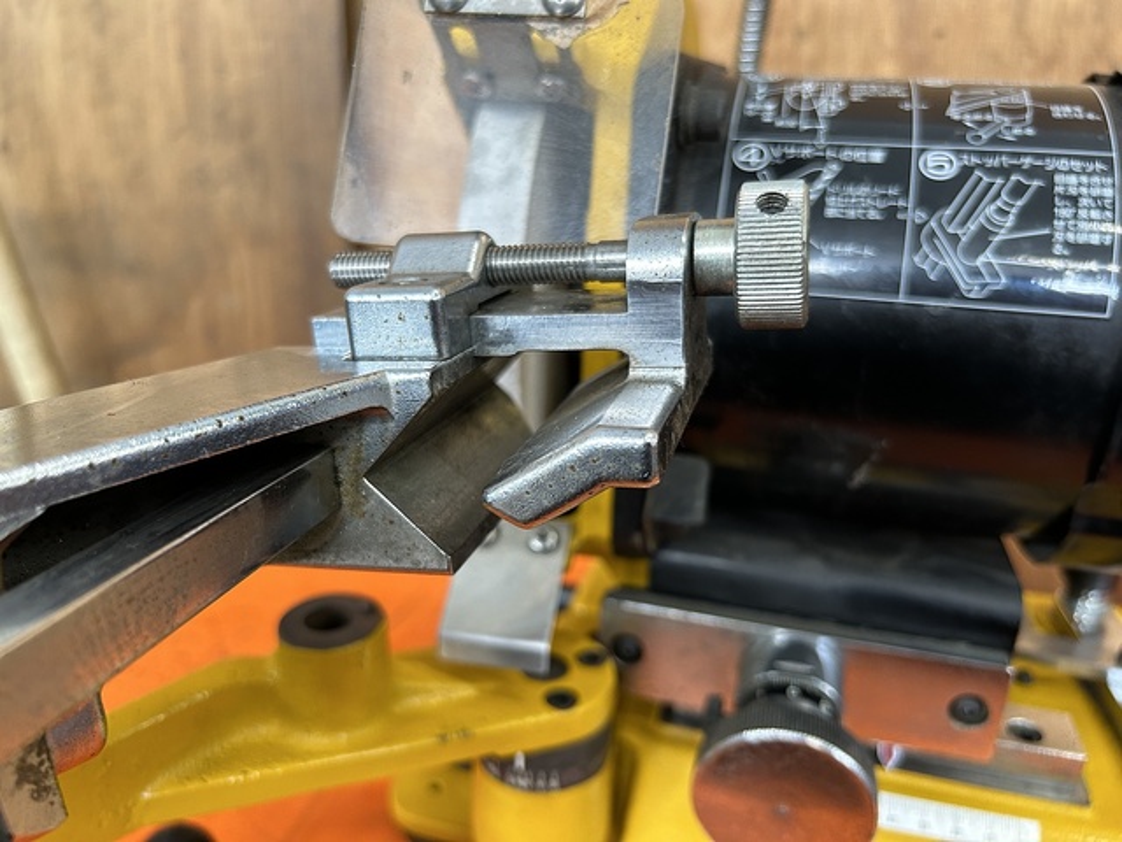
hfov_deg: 67.3
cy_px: 421
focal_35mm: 26
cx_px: 561
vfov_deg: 53.1
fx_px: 843
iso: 125
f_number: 1.5
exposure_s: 1/60
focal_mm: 5.7
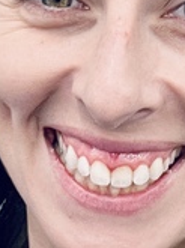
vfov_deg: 11.7
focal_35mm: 164
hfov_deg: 9.0
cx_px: 37
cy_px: -86
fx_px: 1173
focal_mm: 2.71
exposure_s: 1/55
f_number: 2.2
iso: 80
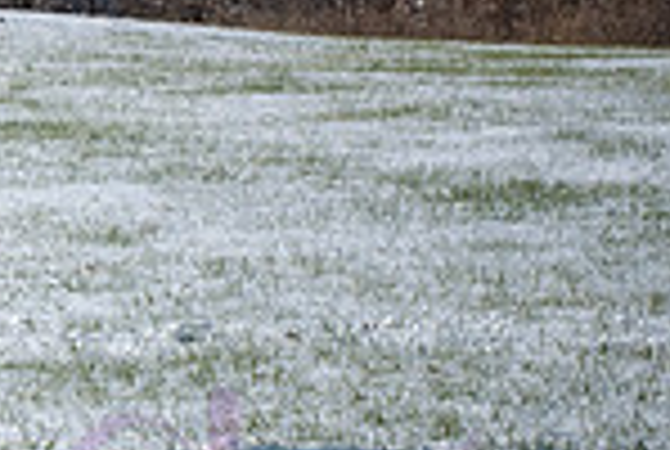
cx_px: -423
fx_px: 5800
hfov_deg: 6.5
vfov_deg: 4.4
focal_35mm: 311
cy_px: 146
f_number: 14
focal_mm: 80
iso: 640
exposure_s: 1/1000
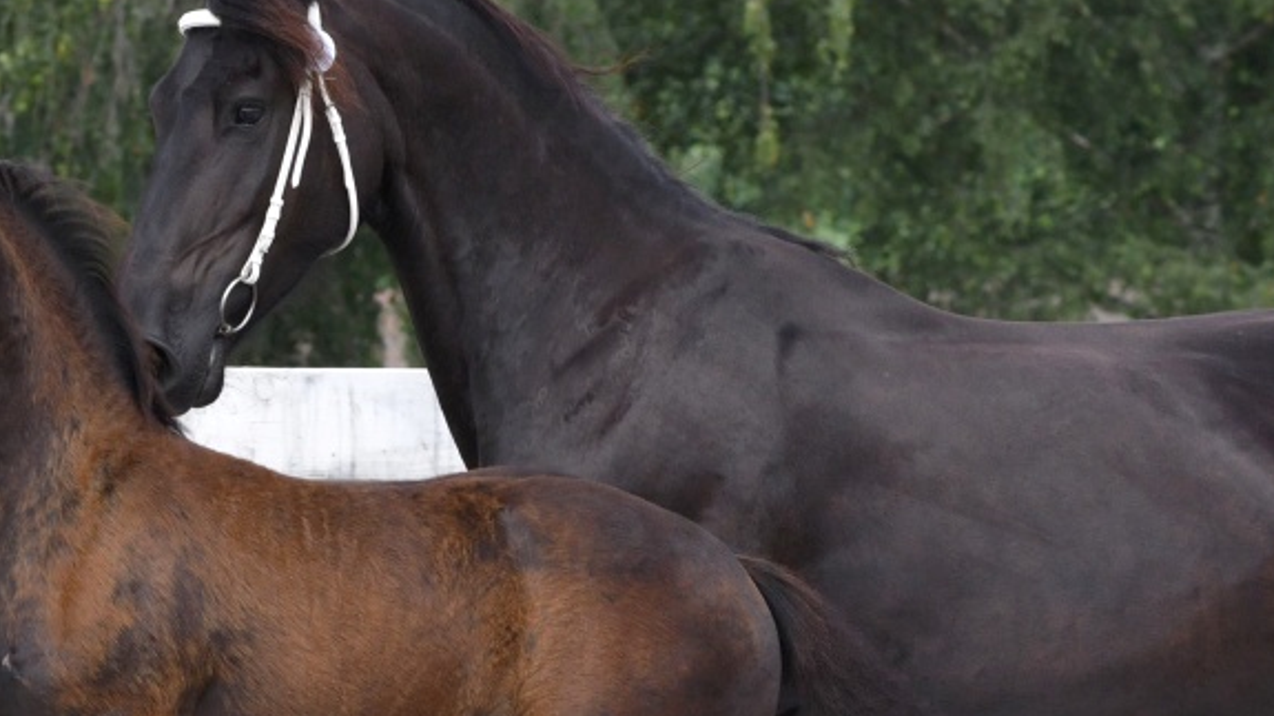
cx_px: 177
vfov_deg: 3.5
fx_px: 11547
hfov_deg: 6.3
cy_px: 717
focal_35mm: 342
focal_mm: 125
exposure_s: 1/800
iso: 360
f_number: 8
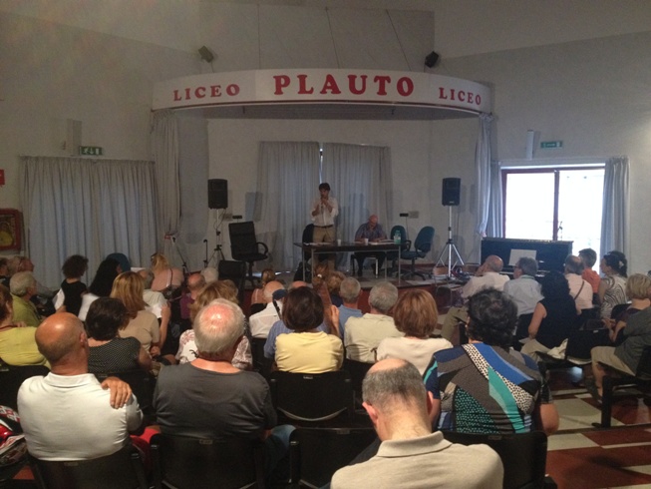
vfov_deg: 40.7
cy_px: 244
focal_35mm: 35
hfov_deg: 52.6
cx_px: 326
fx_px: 658
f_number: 2.4
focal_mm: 4.28
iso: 320
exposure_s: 1/20
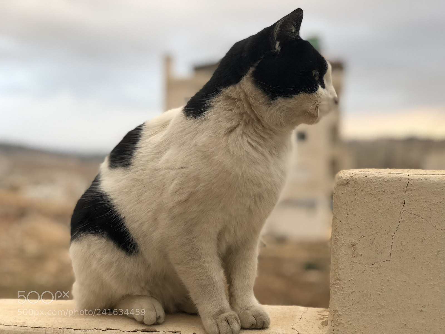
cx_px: 222
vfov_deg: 25.7
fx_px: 733
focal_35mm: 57
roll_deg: -0.9
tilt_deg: -3.4
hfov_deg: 33.8
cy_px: 167
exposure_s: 1/100
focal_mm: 6.6
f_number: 2.8
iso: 100
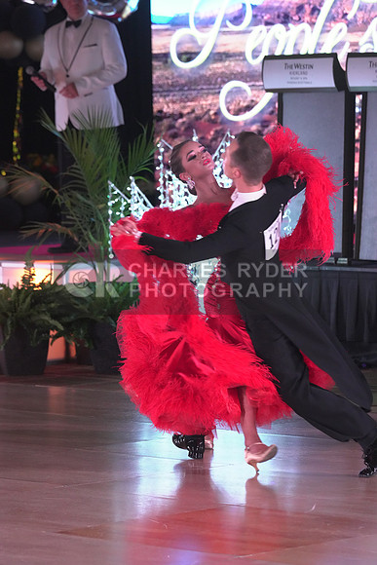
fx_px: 3140
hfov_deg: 6.9
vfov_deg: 10.3
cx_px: 188
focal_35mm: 200
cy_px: 282
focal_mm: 200
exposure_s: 1/320
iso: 5000
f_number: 5.6
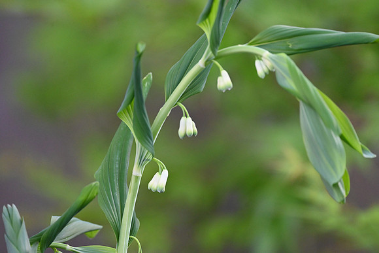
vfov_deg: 2.3
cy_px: 126
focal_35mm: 600
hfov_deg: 3.4
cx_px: 190
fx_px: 6318
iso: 3200
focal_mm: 600
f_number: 6.3
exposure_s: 1/200
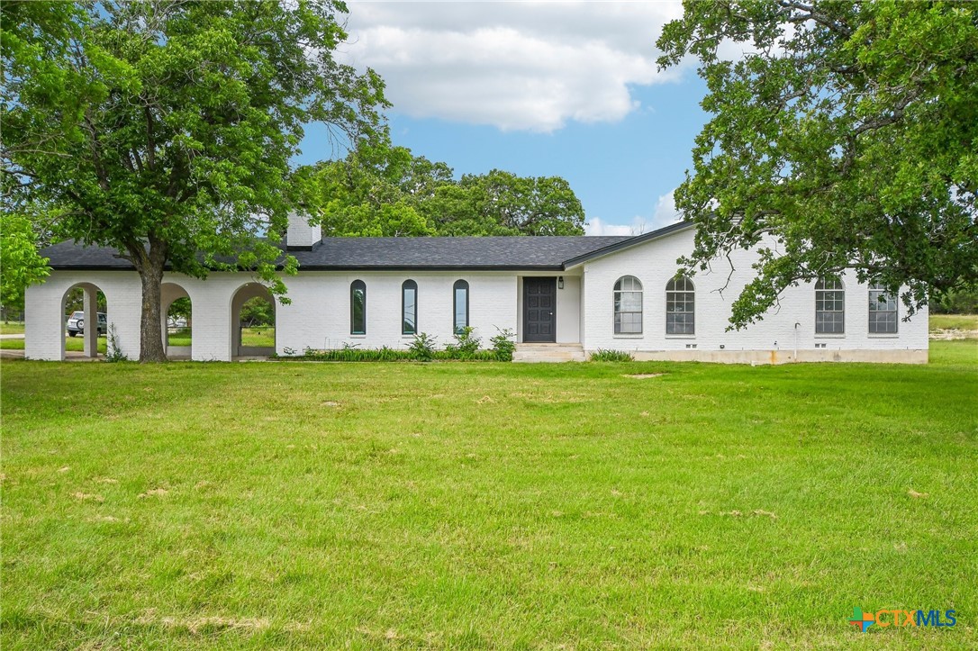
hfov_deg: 62.0
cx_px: 489
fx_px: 815
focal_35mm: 30
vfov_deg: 43.6
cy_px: 326
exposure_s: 1/1250
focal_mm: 20
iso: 400
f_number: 8
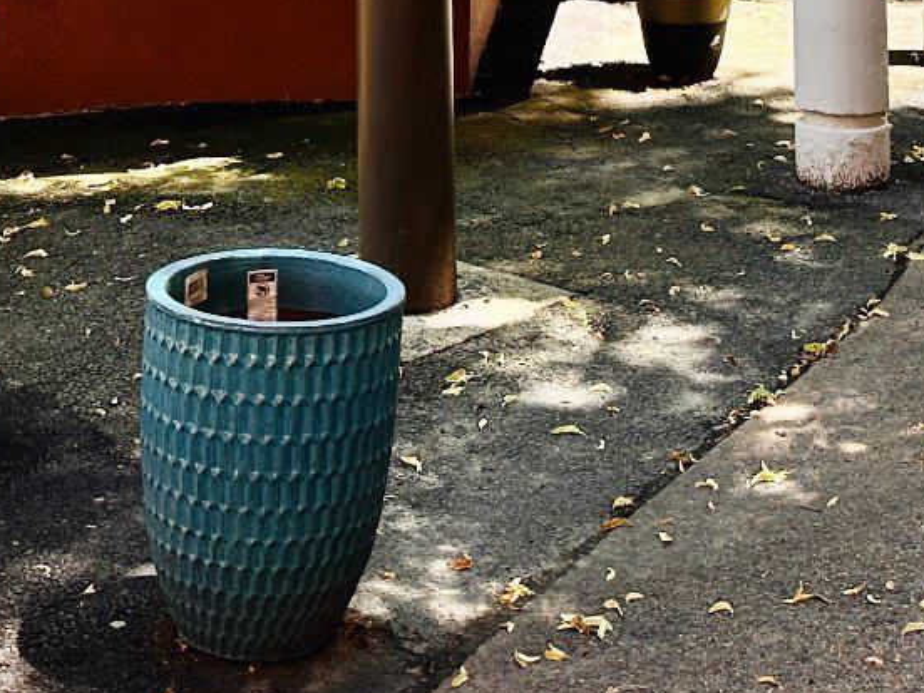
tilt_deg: +4.7
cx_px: 519
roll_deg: -0.6
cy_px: -571
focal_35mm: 89
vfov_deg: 14.5
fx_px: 2376
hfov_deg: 22.0
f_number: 1.78
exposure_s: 1/421
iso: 80
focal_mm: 6.86
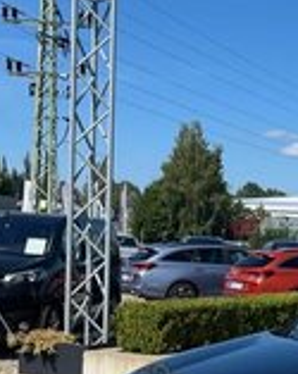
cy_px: 260
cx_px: 429
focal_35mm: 79
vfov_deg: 24.0
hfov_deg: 17.6
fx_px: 873
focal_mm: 5.1
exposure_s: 1/5076
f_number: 1.6
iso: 50
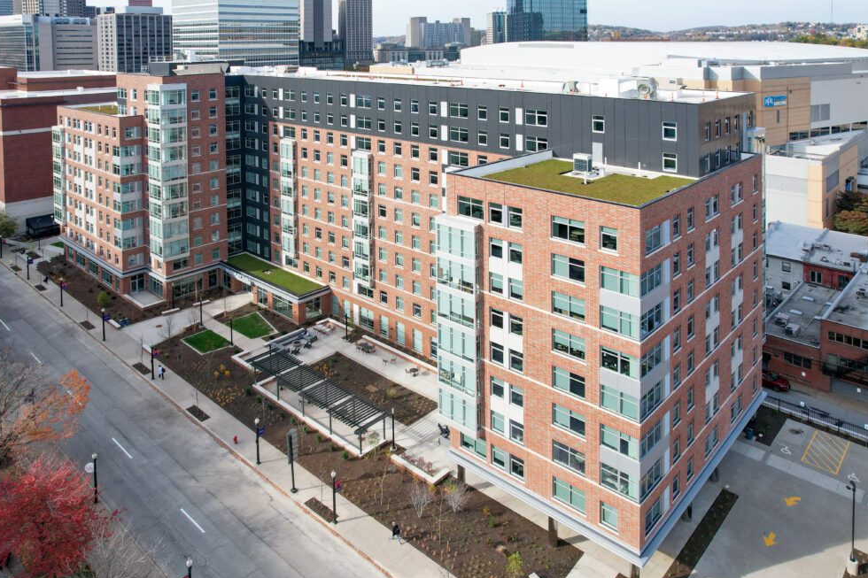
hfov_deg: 76.1
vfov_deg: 55.1
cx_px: 418
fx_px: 554
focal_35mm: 23
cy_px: 301
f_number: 2.8
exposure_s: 1/1250
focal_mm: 8.38
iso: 200
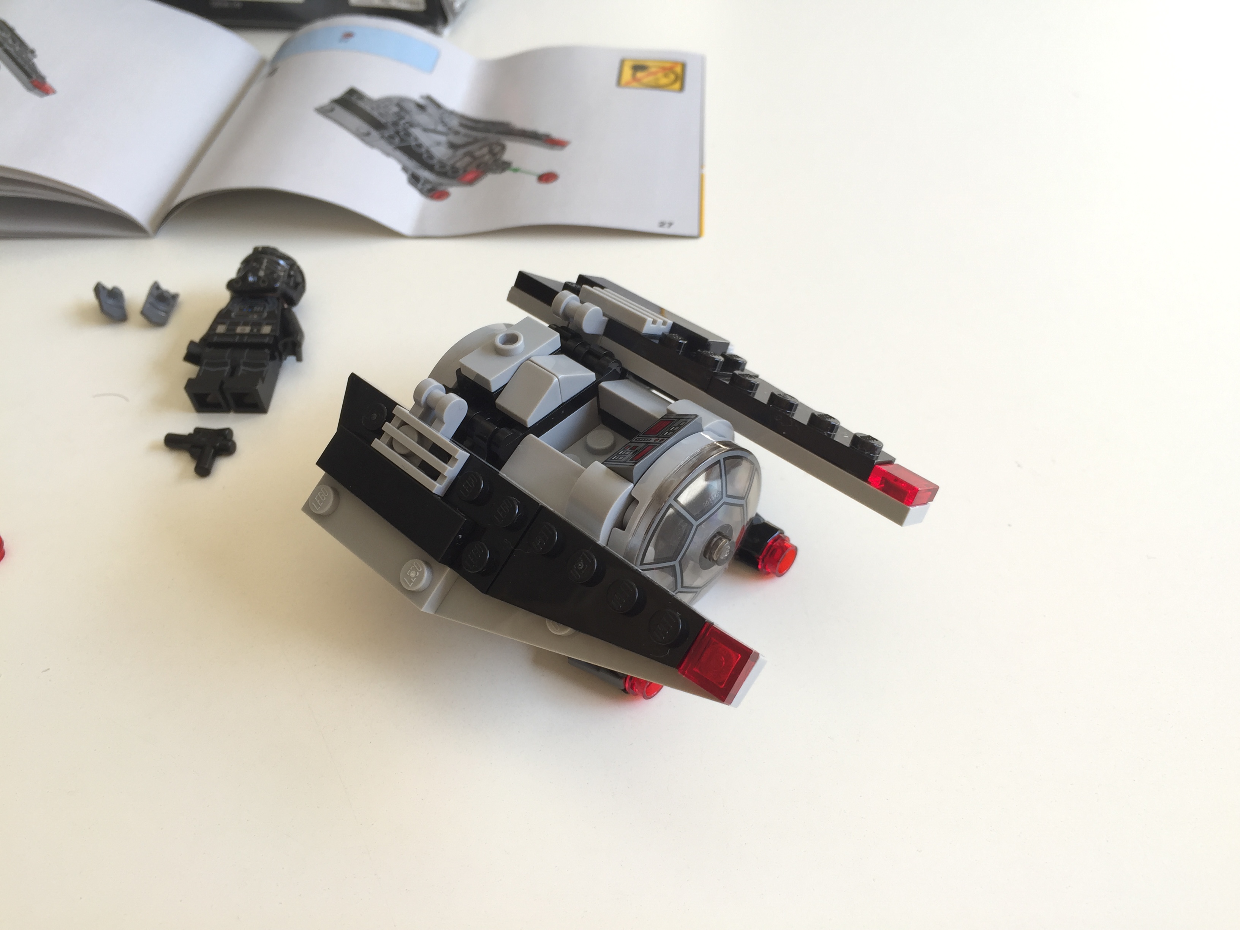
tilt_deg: -43.6
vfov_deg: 48.2
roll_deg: +3.4
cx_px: 620
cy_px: 465
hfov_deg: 61.7
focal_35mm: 29
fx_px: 1039
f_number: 2.2
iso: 32
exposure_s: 1/121
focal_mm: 4.15
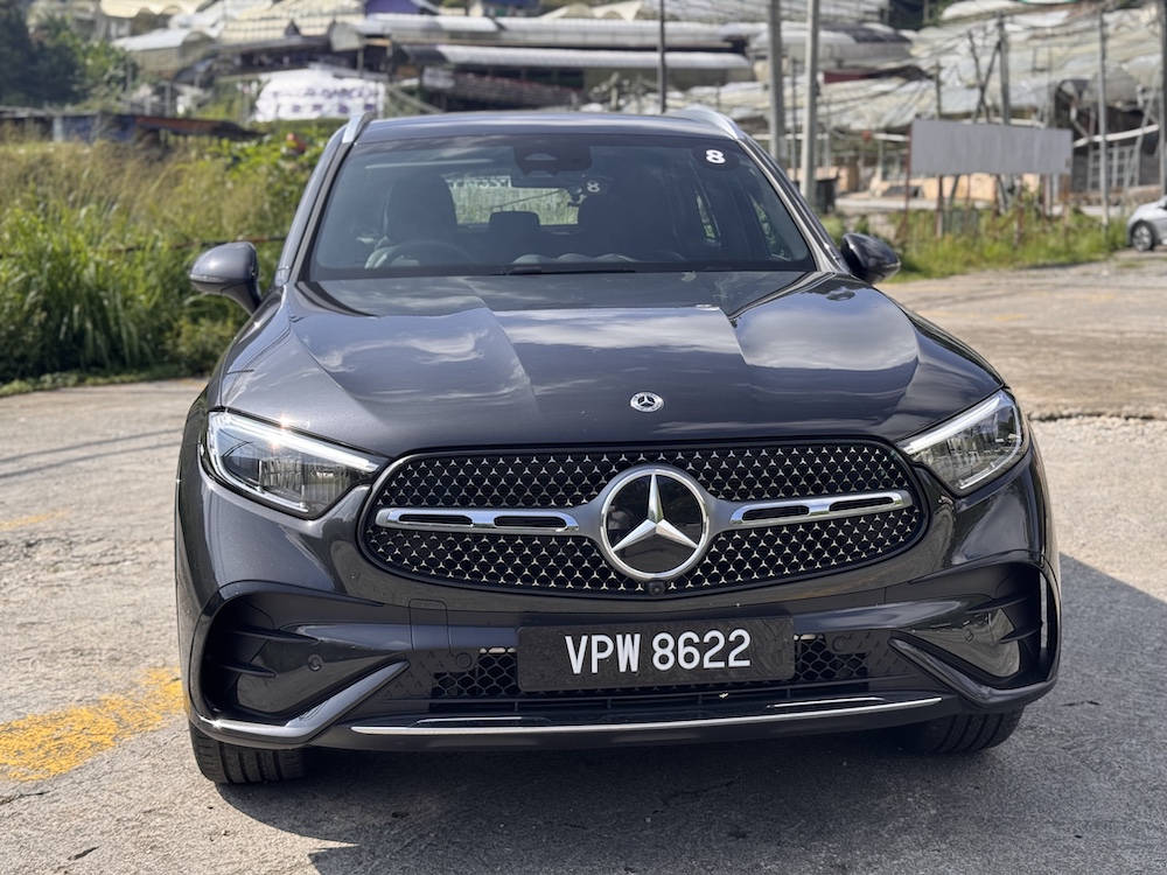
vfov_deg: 30.3
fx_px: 1618
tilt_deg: -4.3
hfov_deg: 39.7
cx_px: 584
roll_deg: -1.6
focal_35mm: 48
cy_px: 438
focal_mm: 6.76
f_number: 1.78
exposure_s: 1/2415
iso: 64
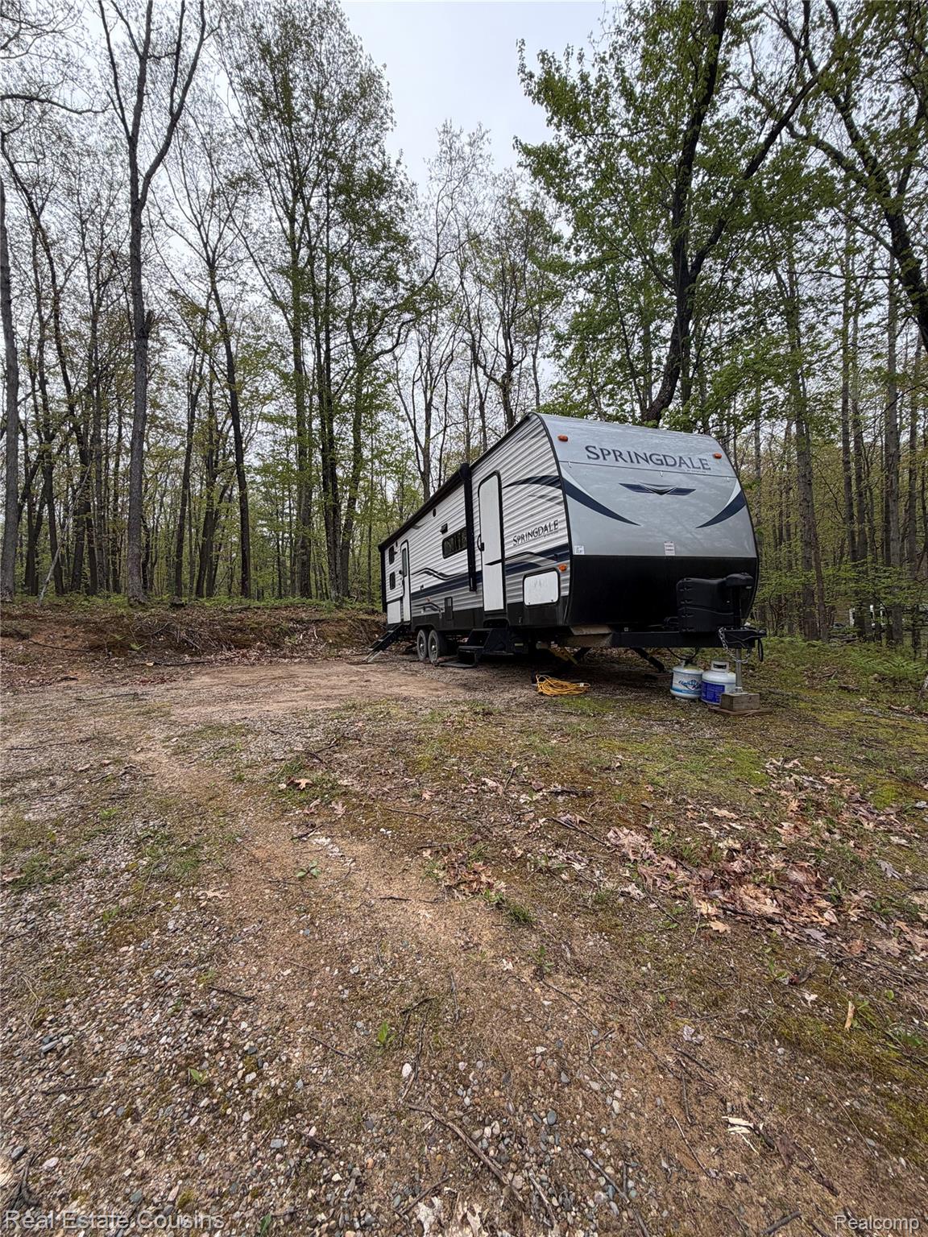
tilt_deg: +3.5
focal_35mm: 14
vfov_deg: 102.1
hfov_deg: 85.7
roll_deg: +2.8
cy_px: 618
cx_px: 464
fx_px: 500
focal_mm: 2.22
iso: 50
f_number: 2.2
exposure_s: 1/294
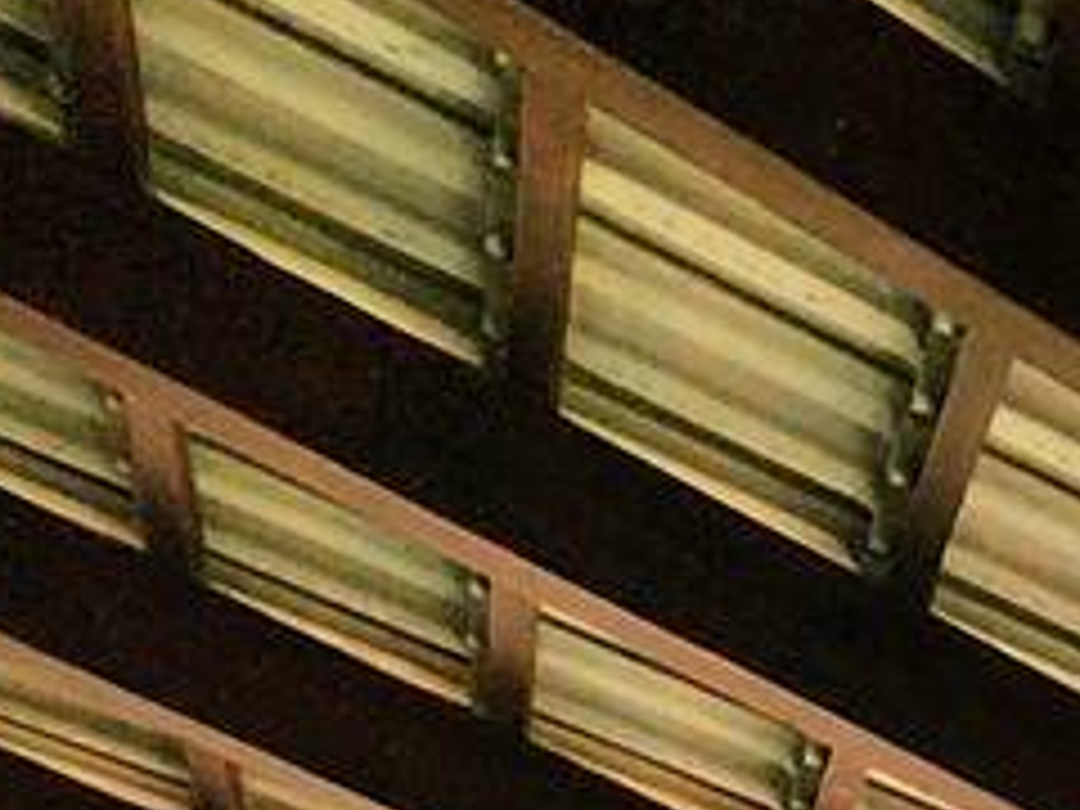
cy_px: 2286
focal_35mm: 78
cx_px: 2601
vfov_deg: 12.0
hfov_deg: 14.9
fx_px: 2434
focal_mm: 2.2
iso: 80
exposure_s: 1/120
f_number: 2.2
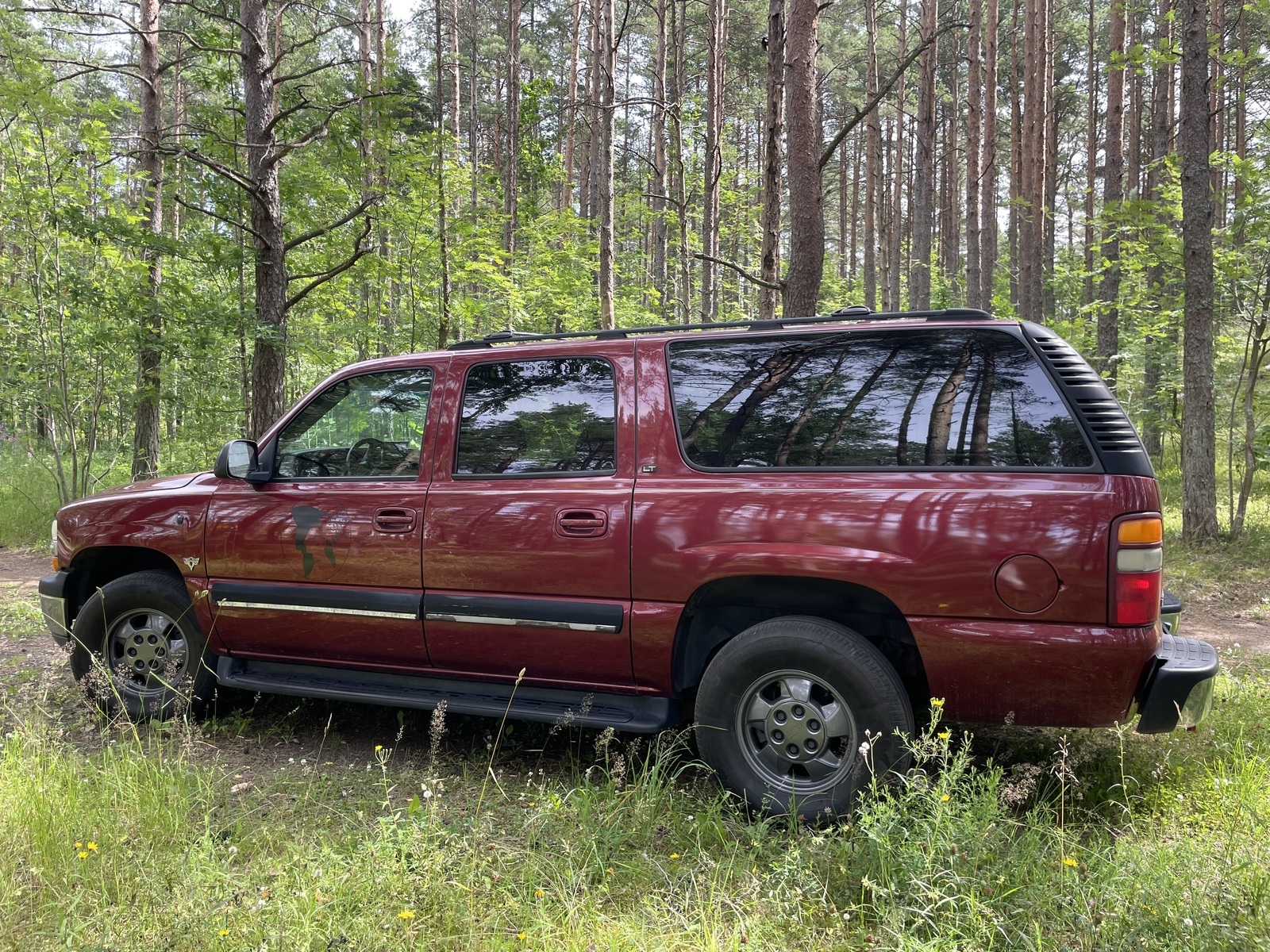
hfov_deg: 67.3
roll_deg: -0.5
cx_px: 635
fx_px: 954
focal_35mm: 26
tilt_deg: -0.5
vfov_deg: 53.1
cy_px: 476
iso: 32
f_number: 1.6
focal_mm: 4.2
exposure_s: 1/216
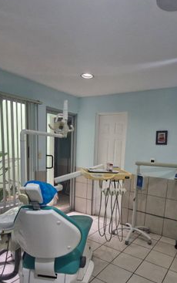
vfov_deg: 73.4
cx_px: 101
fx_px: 185
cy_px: 178
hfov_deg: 51.0
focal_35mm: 24
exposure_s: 1/60
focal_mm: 1.74
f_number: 2.2
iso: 250
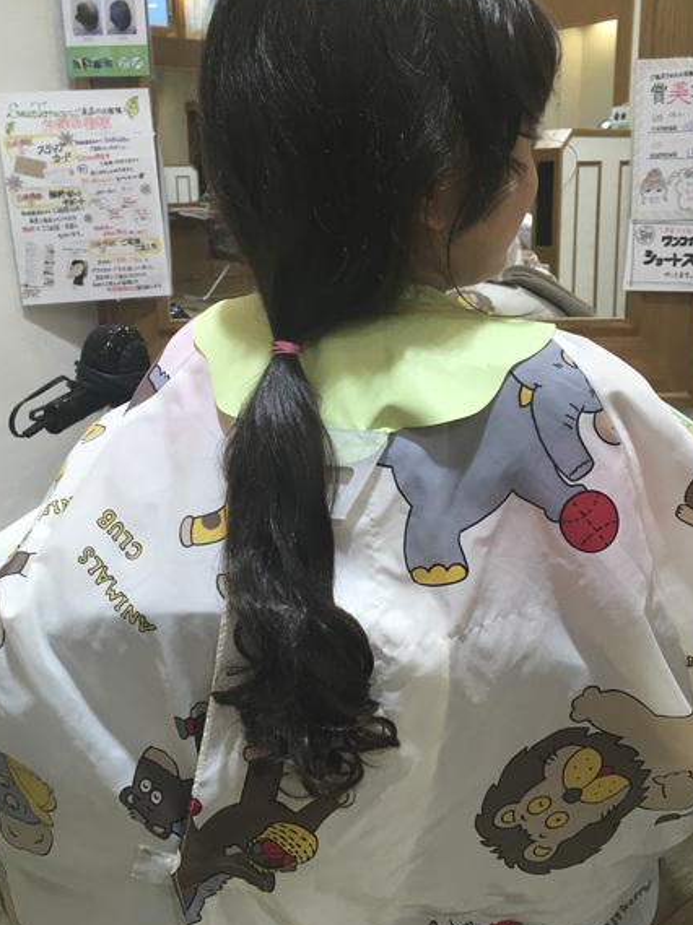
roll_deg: +1.2
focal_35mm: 34
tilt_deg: -13.3
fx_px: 909
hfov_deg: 41.7
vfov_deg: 53.8
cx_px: 363
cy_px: 397
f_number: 2.2
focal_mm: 4.15
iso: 25
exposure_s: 1/30
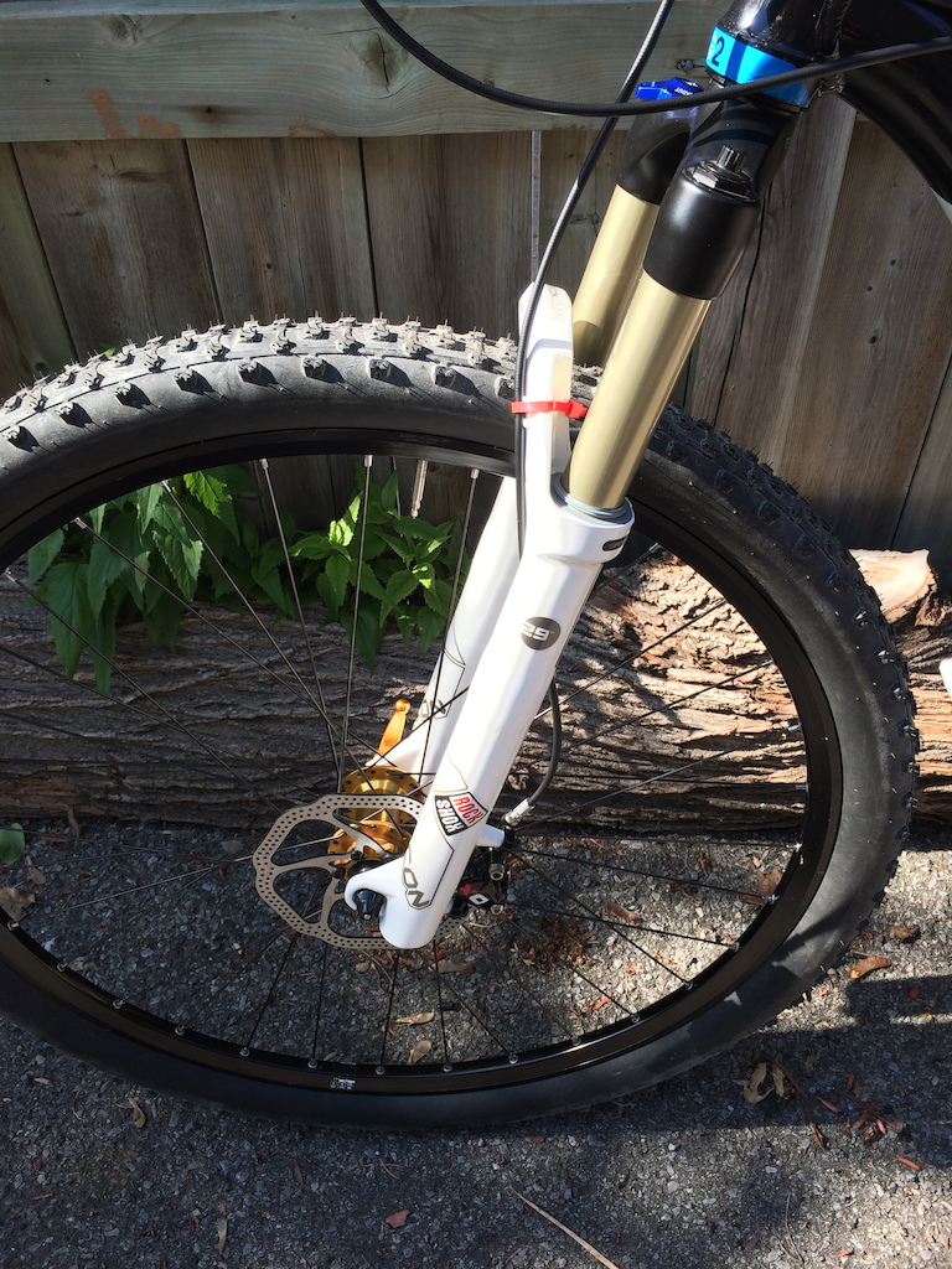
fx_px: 1100
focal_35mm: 30
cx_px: 476
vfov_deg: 60.0
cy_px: 634
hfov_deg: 46.8
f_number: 2.2
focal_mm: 4.12
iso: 32
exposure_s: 1/477
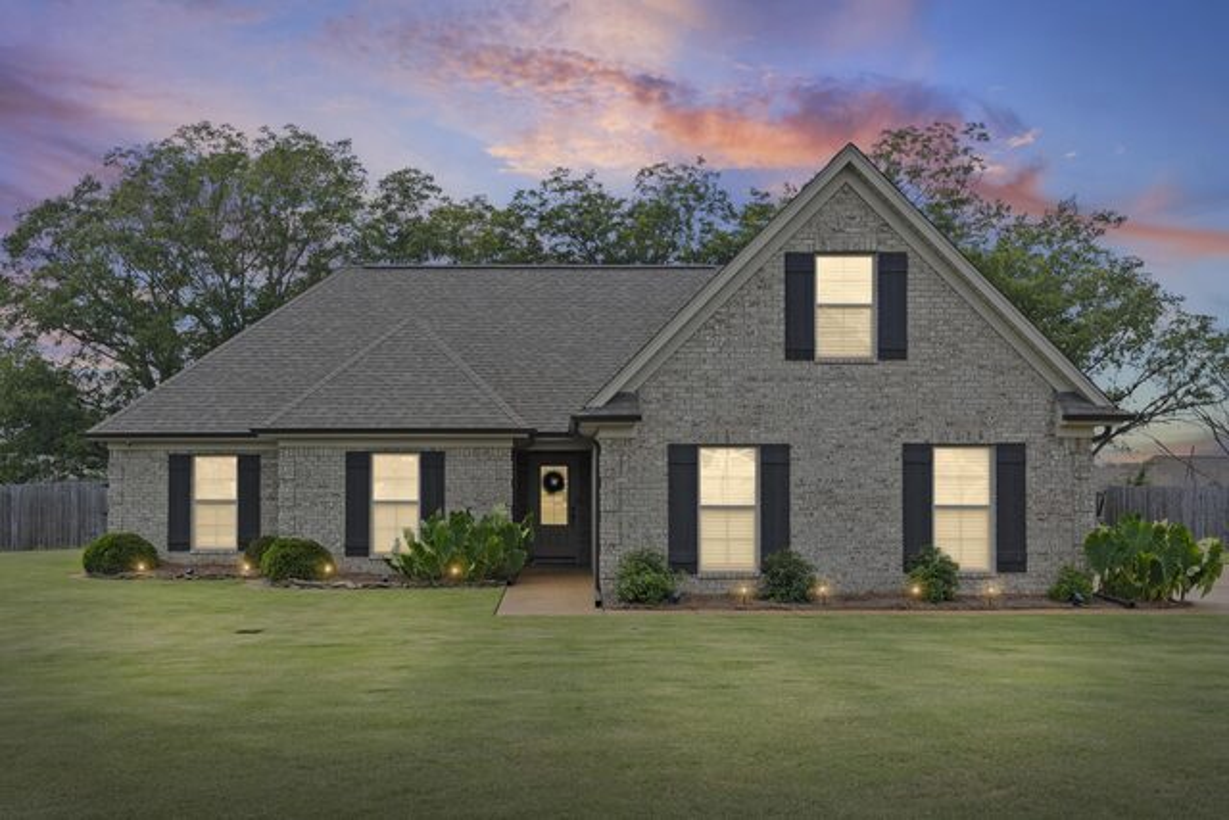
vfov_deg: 37.9
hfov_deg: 54.4
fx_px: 1195
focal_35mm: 35
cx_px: 614
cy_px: 410
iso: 800
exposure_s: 1/160
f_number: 9
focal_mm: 35
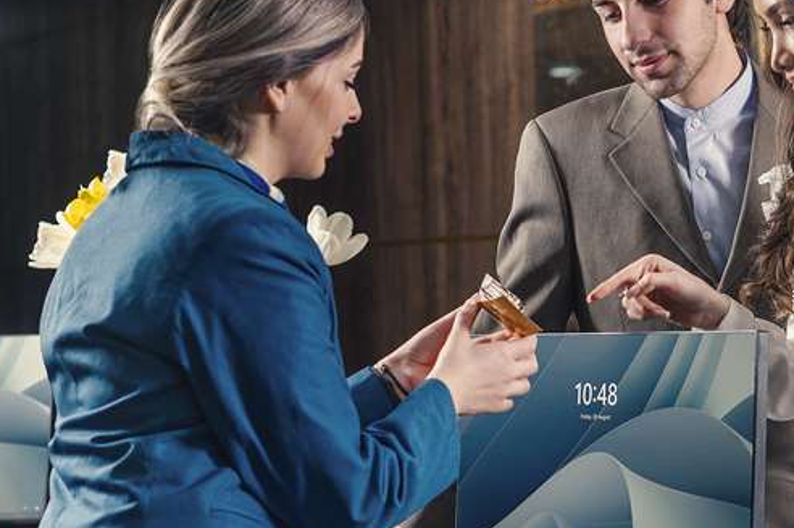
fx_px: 2291
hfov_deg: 19.5
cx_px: 579
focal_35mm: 104
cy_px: 295
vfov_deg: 13.1
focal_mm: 50
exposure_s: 1/800
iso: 200
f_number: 3.5
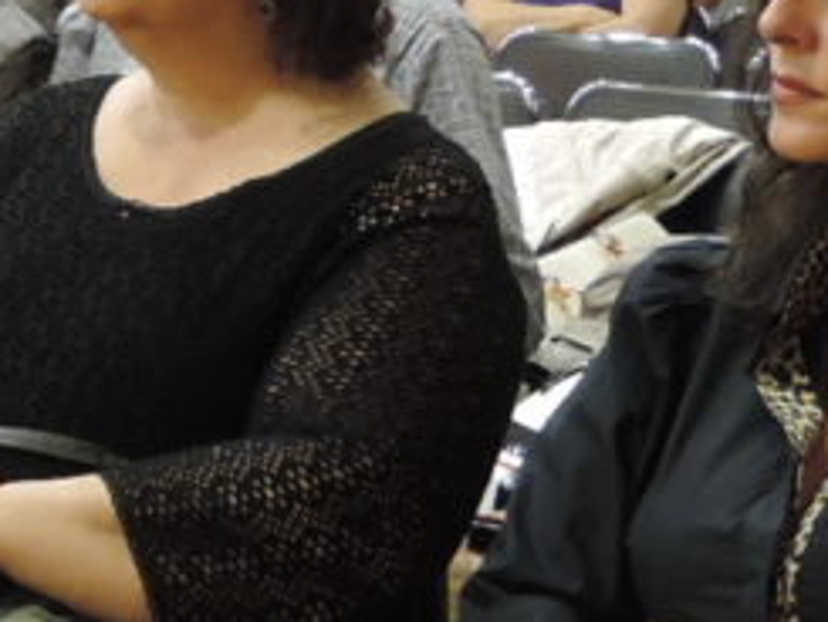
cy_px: 88
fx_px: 3494
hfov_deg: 13.1
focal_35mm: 146
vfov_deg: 10.1
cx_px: -223
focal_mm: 6.2
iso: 400
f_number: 3.3
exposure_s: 1/15
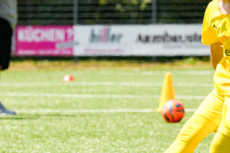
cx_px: 198
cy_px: 93
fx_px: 3193
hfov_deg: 4.1
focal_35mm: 500
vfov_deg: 2.7
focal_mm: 190
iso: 1000
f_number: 7.1
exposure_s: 1/2500
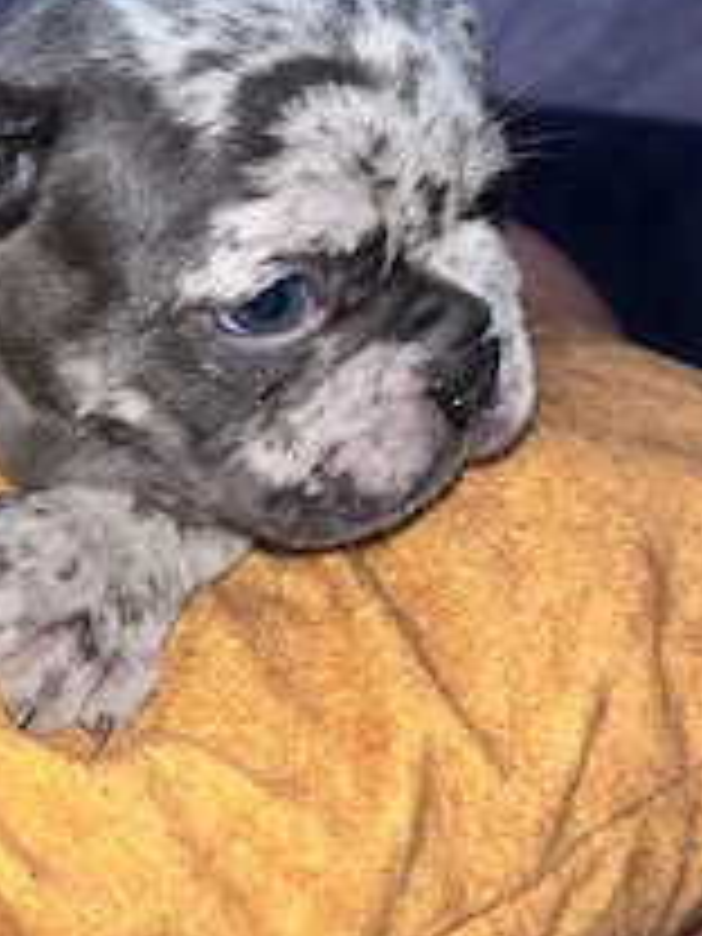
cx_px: 207
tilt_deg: -4.5
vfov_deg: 36.9
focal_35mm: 50
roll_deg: -4.5
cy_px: 189
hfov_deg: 28.8
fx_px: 1352
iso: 32
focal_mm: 5.1
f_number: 1.6
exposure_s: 1/49
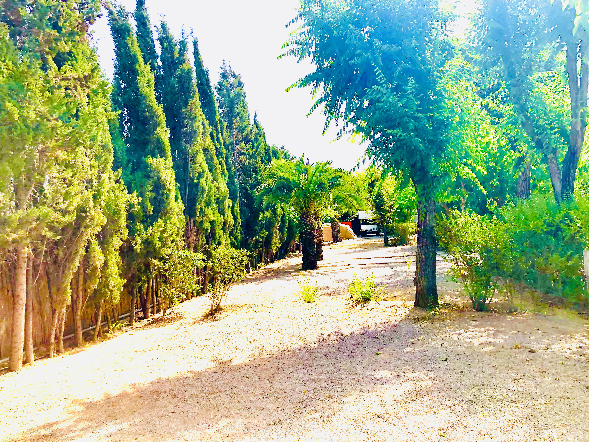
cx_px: 294
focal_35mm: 28
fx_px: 476
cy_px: 221
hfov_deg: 63.4
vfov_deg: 49.7
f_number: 1.8
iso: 20
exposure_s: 1/1143
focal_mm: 3.99
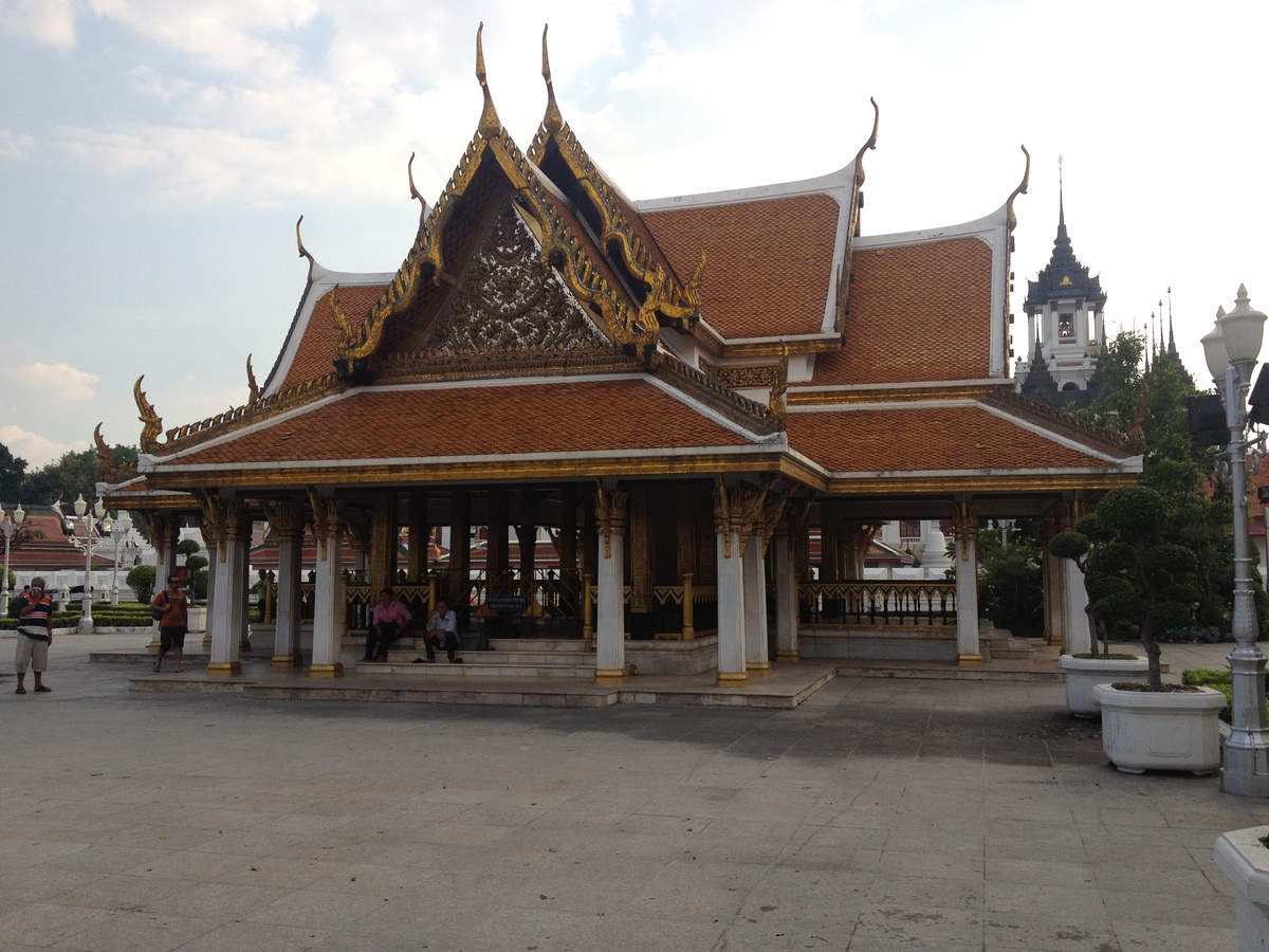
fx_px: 1283
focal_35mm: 35
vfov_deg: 40.7
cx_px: 634
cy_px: 476
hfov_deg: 52.6
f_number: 2.4
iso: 64
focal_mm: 4.28
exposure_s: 1/986
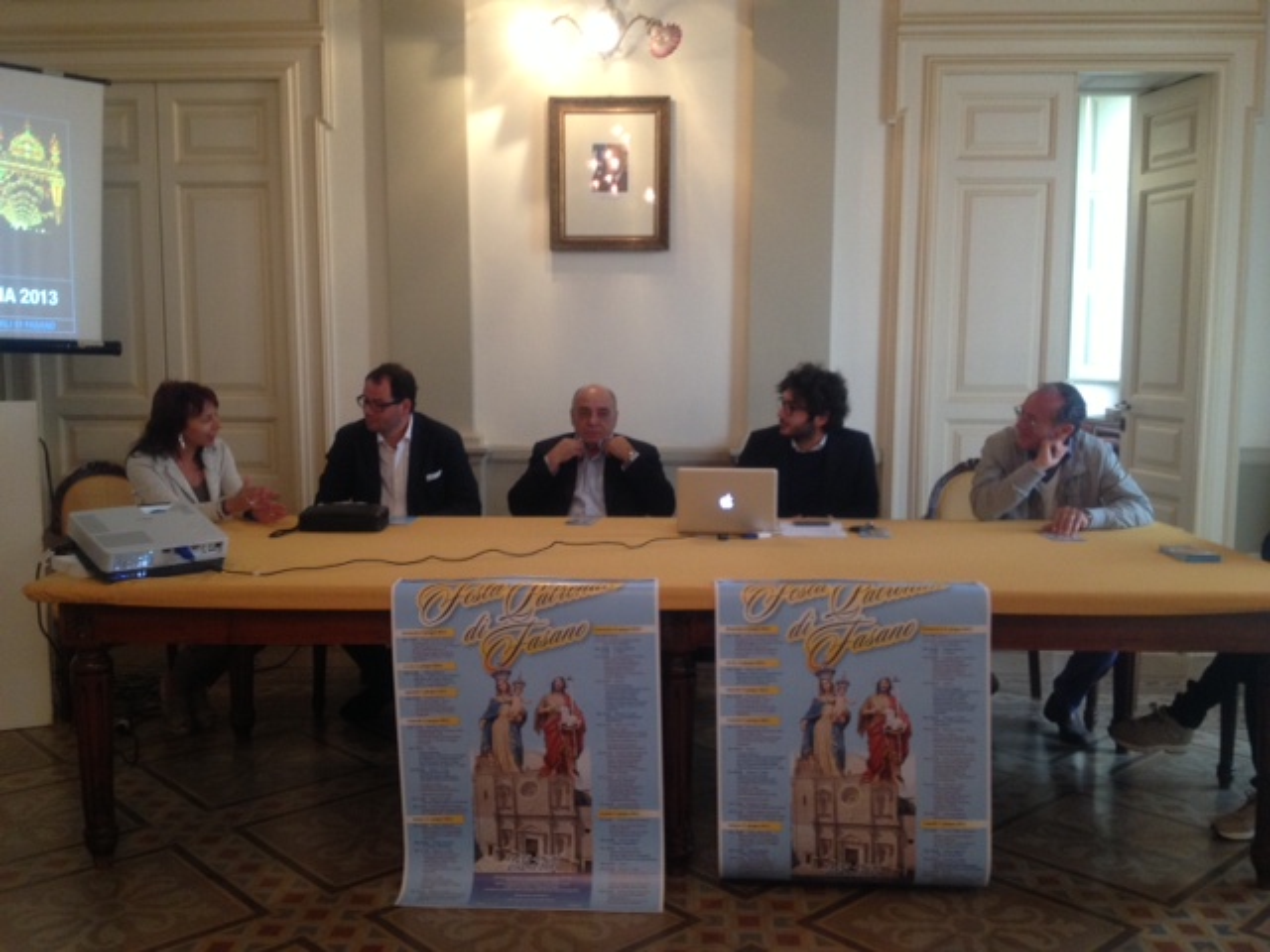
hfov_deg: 52.6
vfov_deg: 40.7
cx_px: 635
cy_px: 476
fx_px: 1284
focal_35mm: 35
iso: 160
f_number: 2.4
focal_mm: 4.28
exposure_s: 1/20
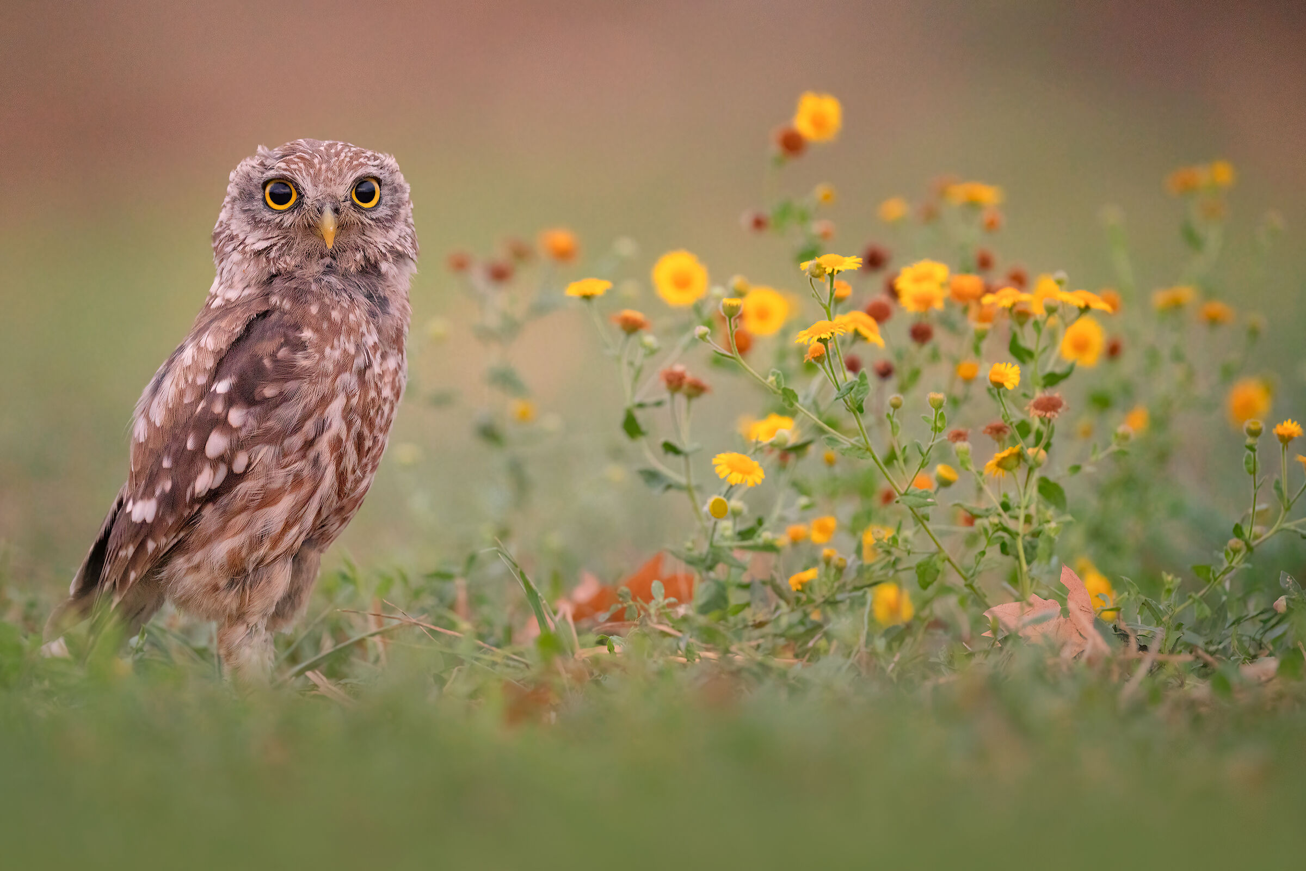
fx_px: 18790
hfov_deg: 4.0
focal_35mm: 518
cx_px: 653
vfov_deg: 2.7
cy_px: 436
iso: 6400
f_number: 6.3
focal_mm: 518
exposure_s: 1/50
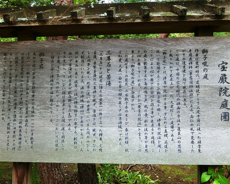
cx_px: 115
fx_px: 218
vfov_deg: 45.8
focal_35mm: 32
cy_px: 93
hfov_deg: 55.7
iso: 100
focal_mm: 6.4
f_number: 3.3
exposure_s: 1/125
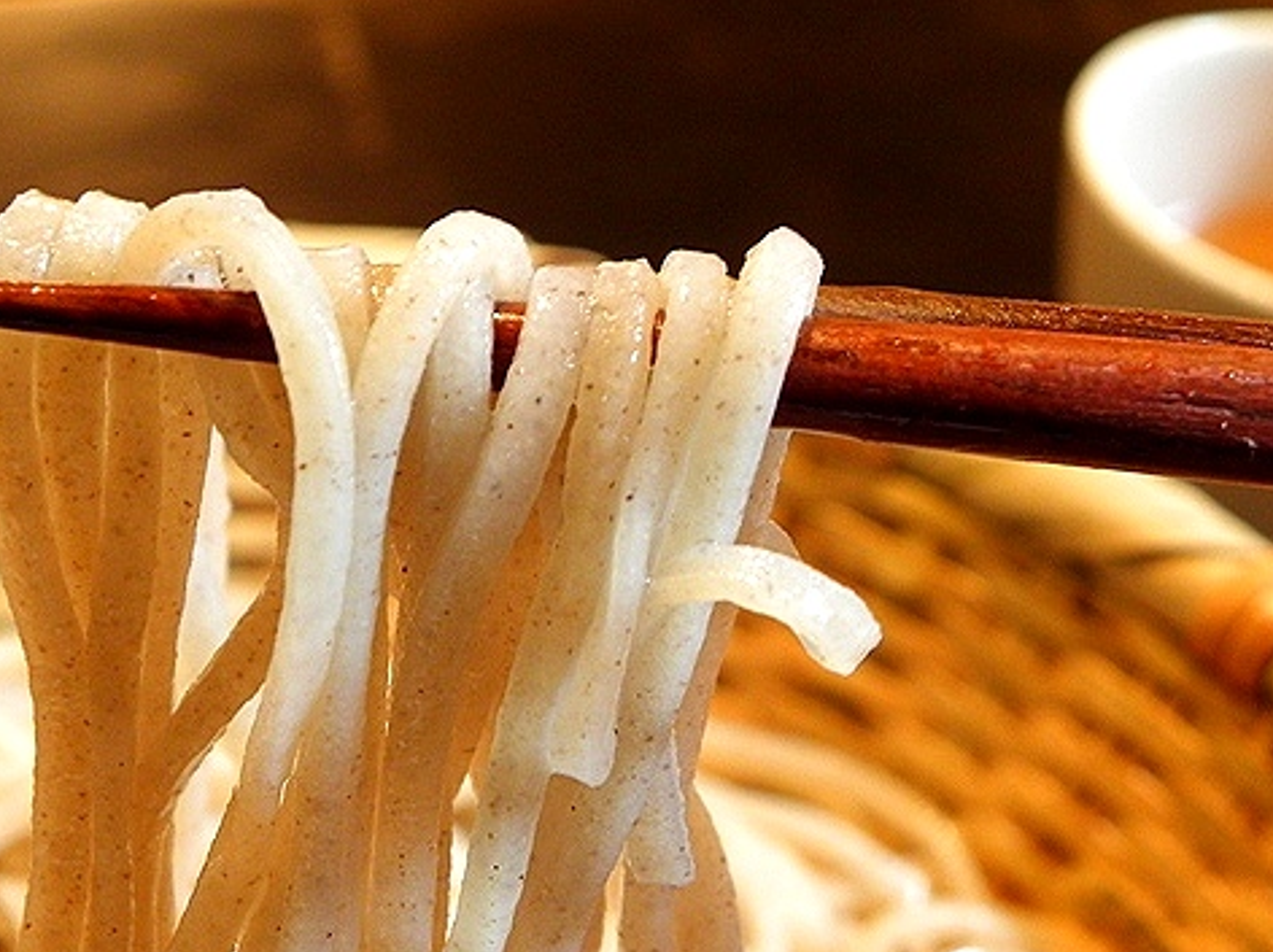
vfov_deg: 19.8
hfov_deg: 26.3
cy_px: 576
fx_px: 2719
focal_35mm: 74
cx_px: 494
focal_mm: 10.3
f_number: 3.5
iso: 200
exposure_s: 1/17.5
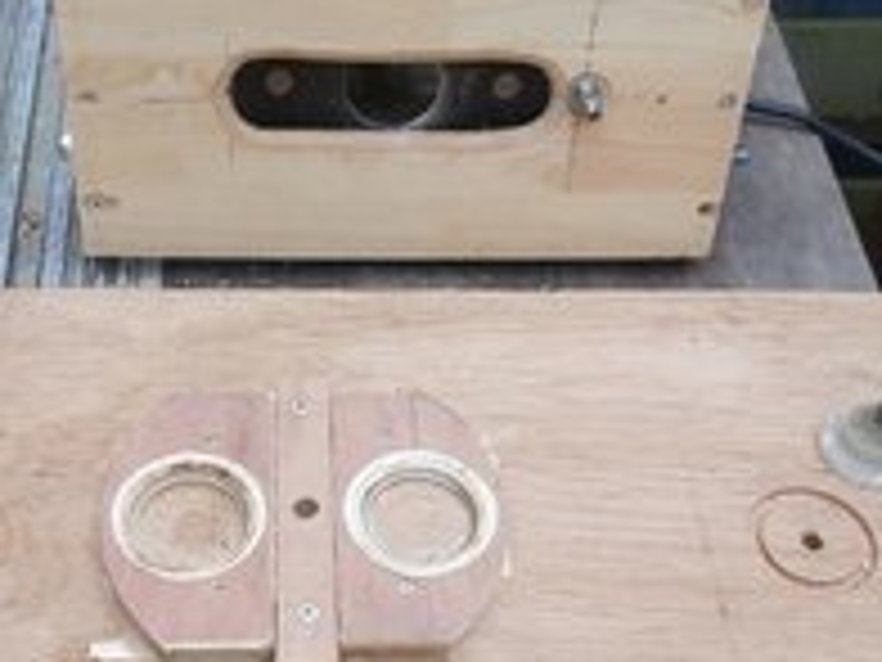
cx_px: 356
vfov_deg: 27.4
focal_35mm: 53
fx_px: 1350
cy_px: 414
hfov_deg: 36.0
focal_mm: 3.92
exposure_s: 1/240
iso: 64
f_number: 1.7
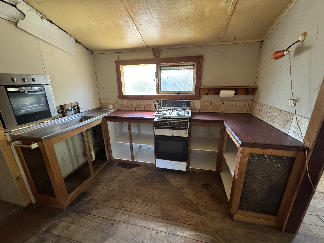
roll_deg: +1.0
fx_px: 131
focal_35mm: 14
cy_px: 122
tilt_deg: -16.6
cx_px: 162
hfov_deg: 102.1
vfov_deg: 85.7
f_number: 2.2
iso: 1250
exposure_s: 1/60
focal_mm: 2.22
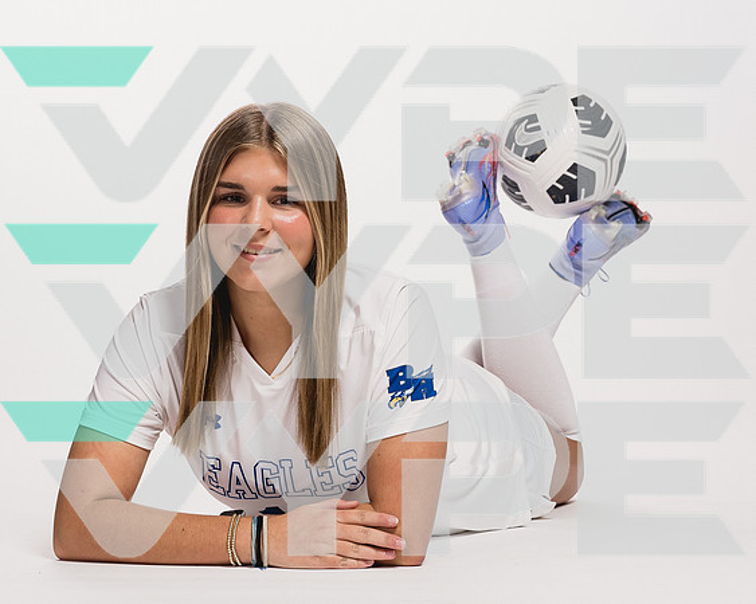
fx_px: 2108
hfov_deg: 20.3
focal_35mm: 94
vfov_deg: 16.3
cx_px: 388
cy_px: 326
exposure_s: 1/250
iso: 400
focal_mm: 70
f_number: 5.6
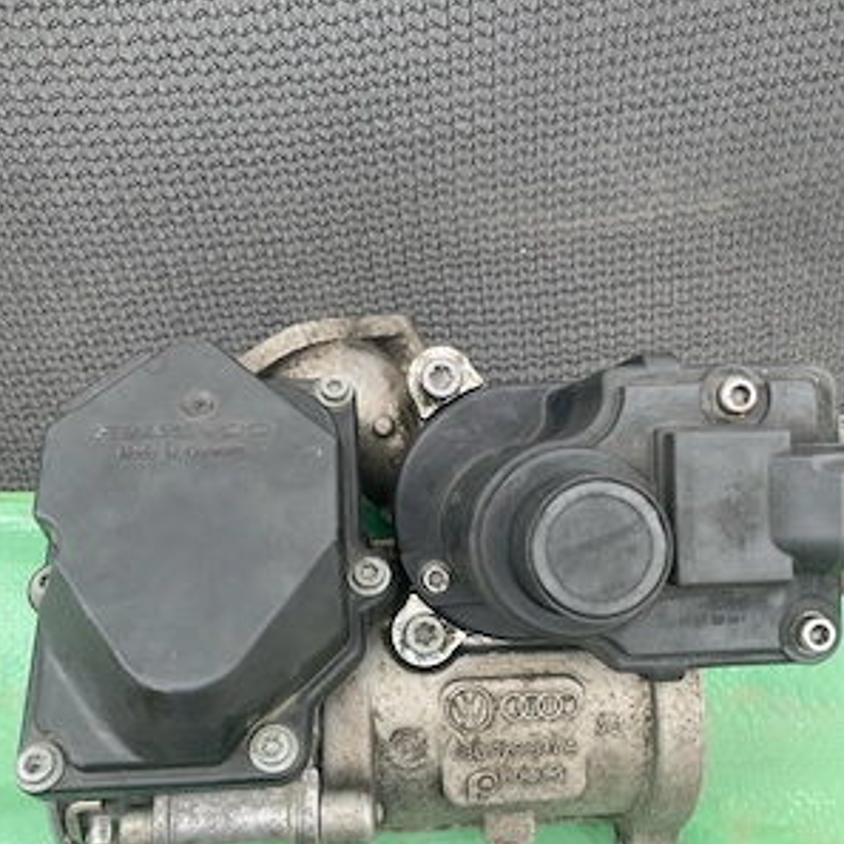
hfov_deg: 52.5
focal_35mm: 31
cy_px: 514
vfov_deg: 52.1
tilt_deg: -59.0
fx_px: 855
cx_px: 421
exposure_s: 1/122
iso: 40
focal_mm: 4.25
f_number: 1.8
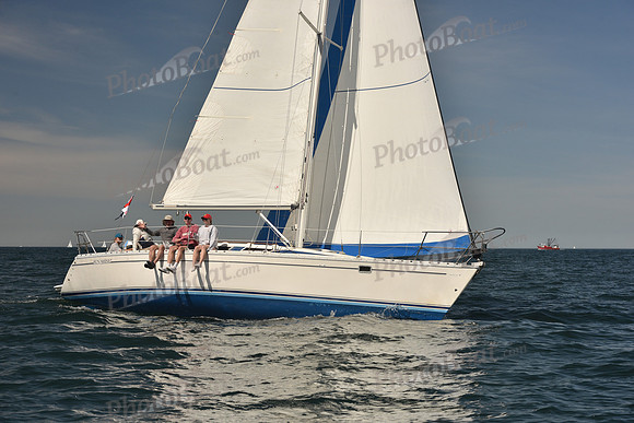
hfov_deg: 28.8
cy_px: 212
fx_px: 1233
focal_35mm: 70
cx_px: 317
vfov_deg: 19.5
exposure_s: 1/640
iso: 250
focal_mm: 70
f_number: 9
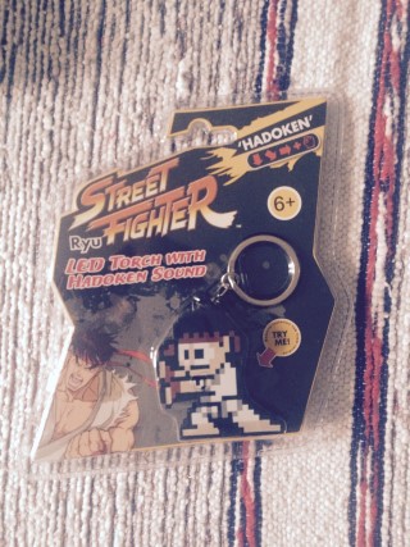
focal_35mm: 29
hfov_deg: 48.2
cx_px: 205
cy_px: 274
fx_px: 458
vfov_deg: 61.7
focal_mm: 4.15
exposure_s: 1/15
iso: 250
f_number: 2.2
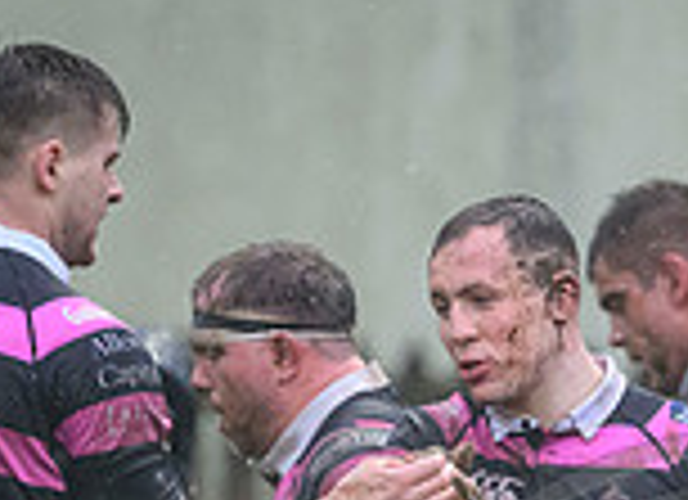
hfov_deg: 1.1
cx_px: 739
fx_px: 37147
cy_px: 858
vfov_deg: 0.8
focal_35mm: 1891
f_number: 3.2
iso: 5000
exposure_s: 1/1600
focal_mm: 400
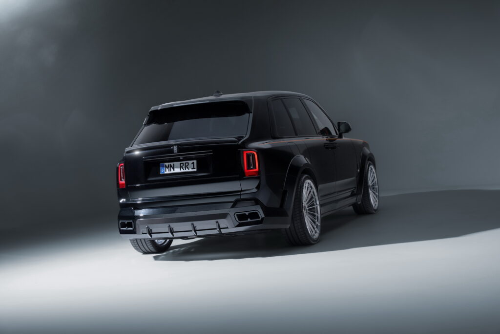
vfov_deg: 23.0
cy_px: 167
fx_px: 821
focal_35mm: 59
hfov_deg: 33.9
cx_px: 250
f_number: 8
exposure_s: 1/160
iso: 125
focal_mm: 59.1
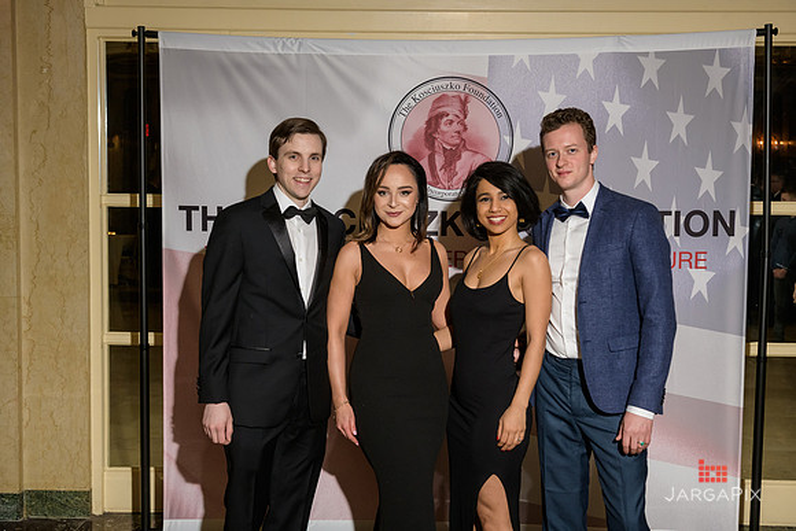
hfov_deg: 44.5
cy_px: 266
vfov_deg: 30.5
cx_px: 398
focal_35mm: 44
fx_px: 973
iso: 800
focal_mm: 44
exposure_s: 1/100
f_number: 5
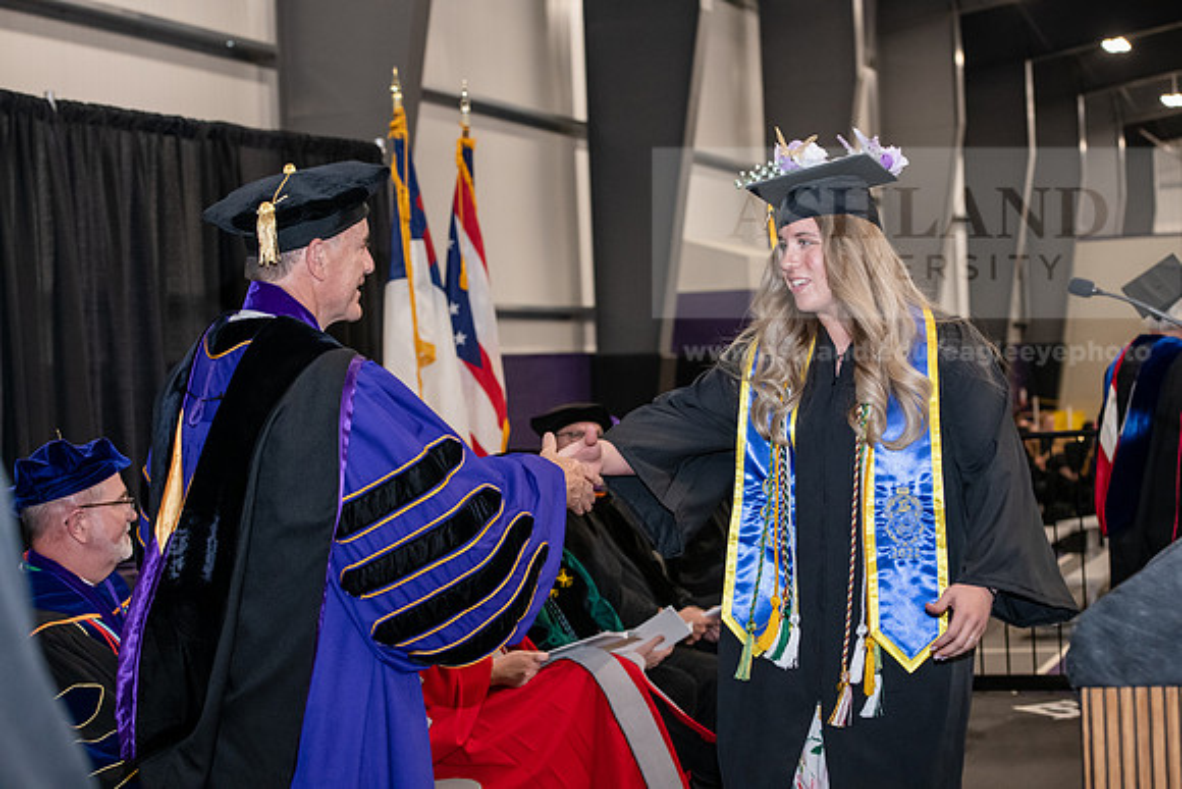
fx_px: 2299
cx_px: 591
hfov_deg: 28.8
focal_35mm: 70
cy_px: 394
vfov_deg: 19.5
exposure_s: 1/200
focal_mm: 70
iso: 2500
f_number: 5
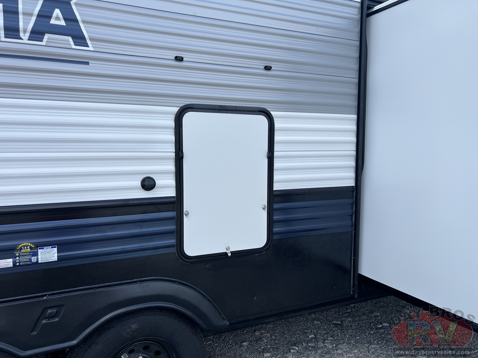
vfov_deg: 53.1
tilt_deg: -6.6
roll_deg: +1.3
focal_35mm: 26
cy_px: 179
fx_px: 359
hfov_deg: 67.3
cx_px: 239
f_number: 1.5
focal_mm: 5.7
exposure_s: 1/2353
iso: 50
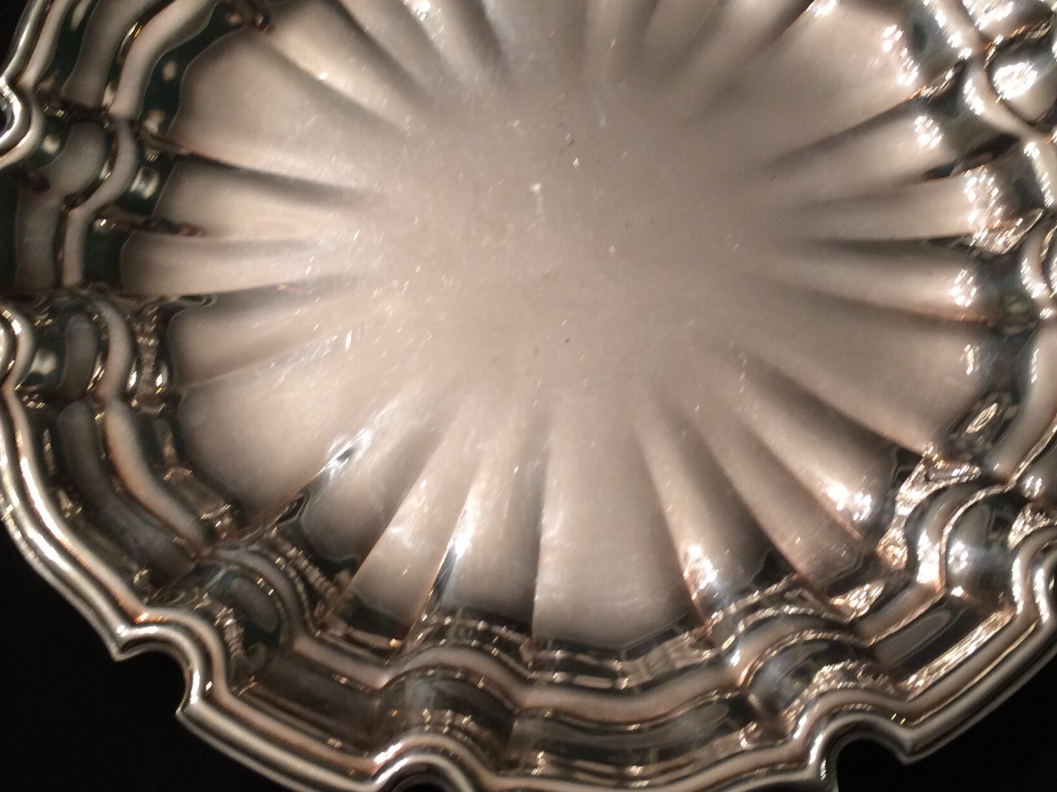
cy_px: 296
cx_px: 530
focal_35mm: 45
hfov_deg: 42.1
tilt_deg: -64.3
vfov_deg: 32.0
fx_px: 1374
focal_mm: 4.15
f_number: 2.2
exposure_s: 1/30
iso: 125
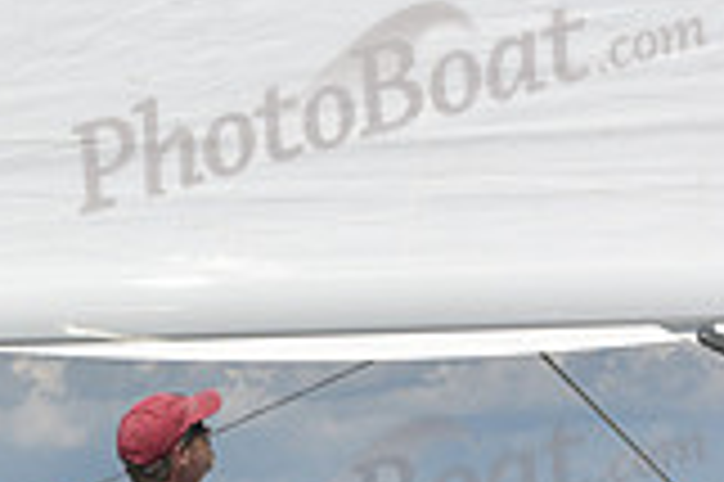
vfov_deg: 3.8
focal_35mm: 360
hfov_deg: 5.7
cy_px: 809
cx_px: -157
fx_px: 7233
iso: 320
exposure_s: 1/1250
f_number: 11
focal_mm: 100
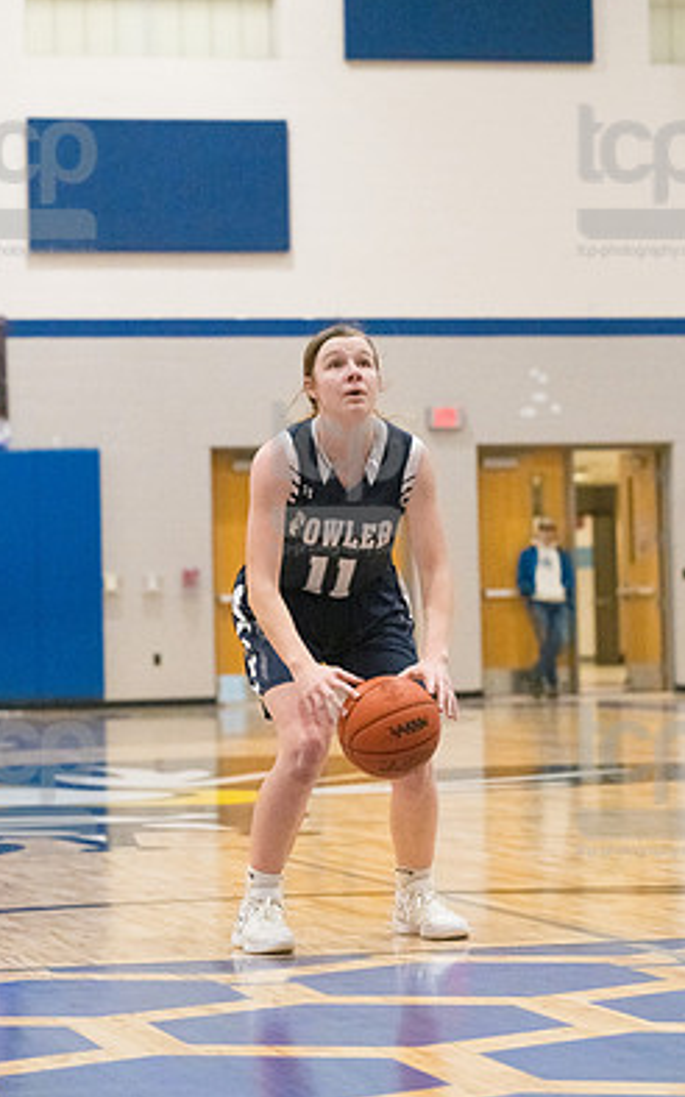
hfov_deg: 10.2
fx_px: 3826
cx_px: 337
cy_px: 479
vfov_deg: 16.3
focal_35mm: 128
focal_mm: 110
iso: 10000
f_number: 4.5
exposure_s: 1/1600
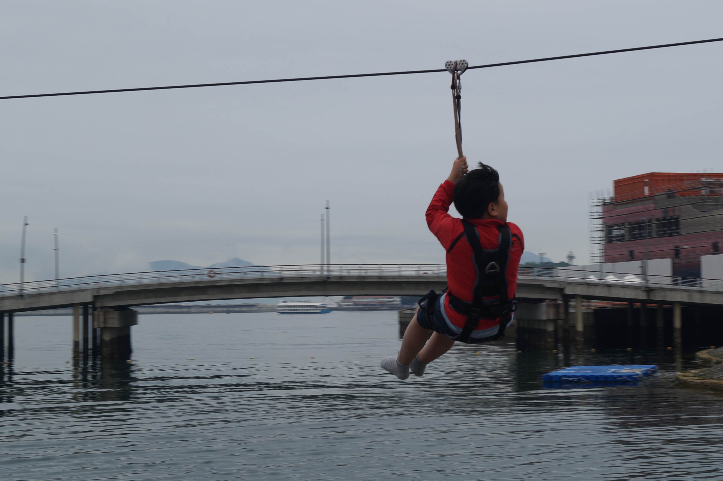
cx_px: 430
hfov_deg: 32.3
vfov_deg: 21.8
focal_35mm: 62
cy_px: 168
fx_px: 1244
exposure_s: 1/320
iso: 100
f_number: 9
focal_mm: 30
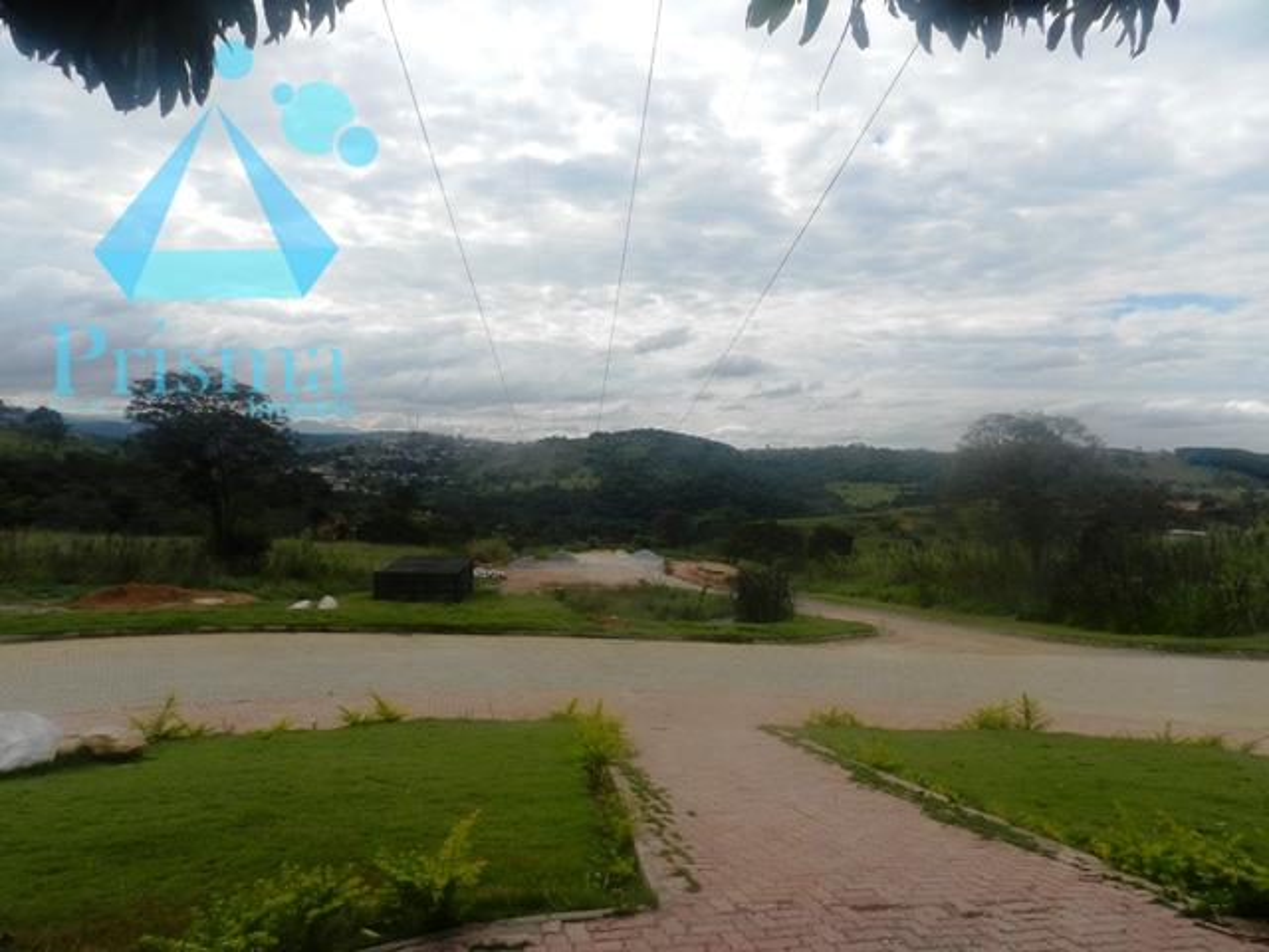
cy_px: 476
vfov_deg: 58.9
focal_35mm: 23
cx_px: 634
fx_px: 843
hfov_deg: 73.9
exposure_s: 1/800
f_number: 4.5
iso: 160
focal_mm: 4
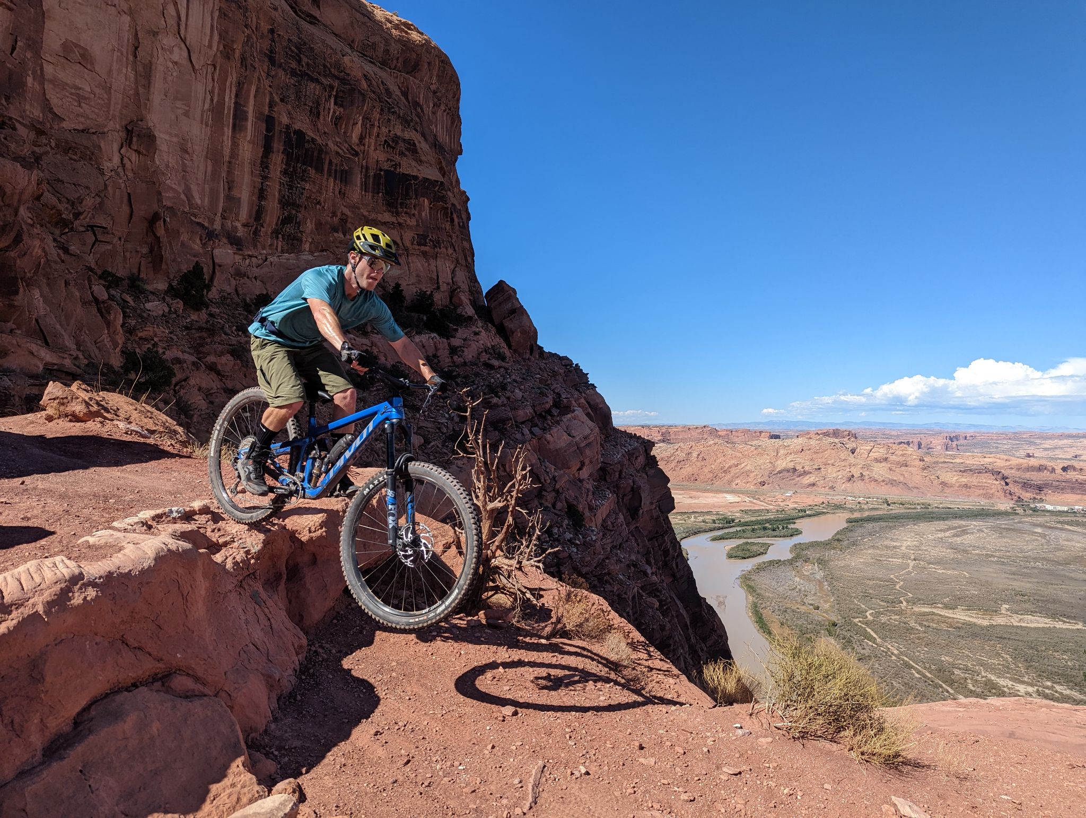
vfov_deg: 56.9
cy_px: 409
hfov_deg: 71.5
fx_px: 754
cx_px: 543
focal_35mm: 24
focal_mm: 6.81
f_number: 1.85
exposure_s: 1/1770
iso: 43
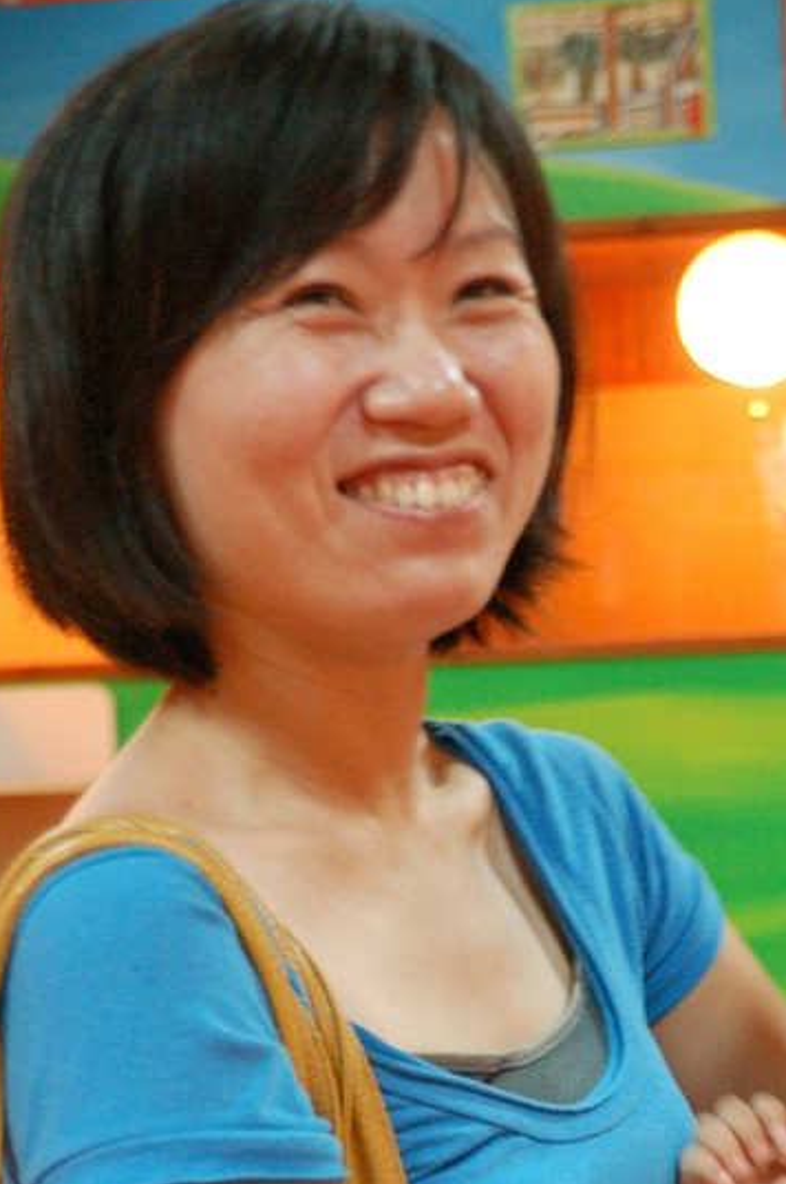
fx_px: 2824
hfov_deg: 15.7
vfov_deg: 23.3
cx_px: 622
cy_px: 972
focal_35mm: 86
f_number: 2.8
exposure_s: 1/20
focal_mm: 30
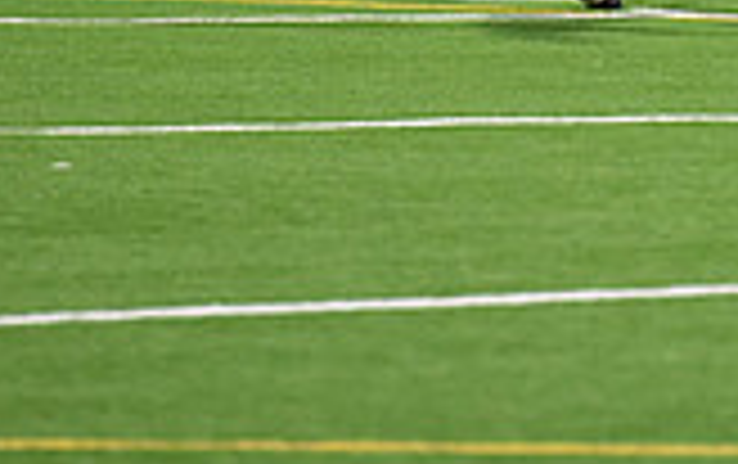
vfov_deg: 1.8
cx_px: 860
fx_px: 14501
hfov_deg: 2.9
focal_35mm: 720
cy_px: -336
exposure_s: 1/640
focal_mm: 200
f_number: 2.8
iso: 4000
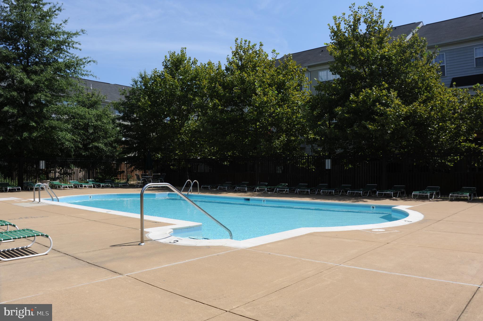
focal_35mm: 28
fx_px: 375
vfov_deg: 46.3
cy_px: 160
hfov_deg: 65.5
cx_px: 242
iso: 400
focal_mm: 28
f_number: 11
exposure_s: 1/500
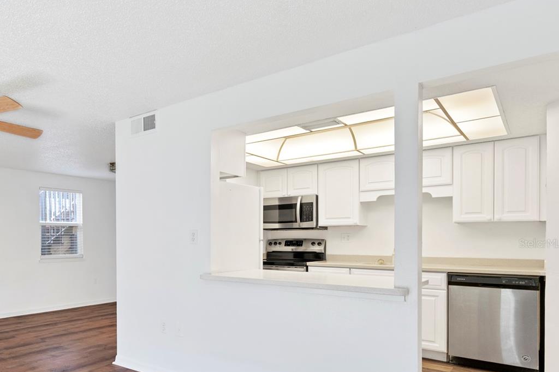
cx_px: 131
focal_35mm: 25
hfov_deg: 66.5
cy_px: 243
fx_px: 388
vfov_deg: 50.5
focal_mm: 16
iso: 400
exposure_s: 1/20
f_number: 8
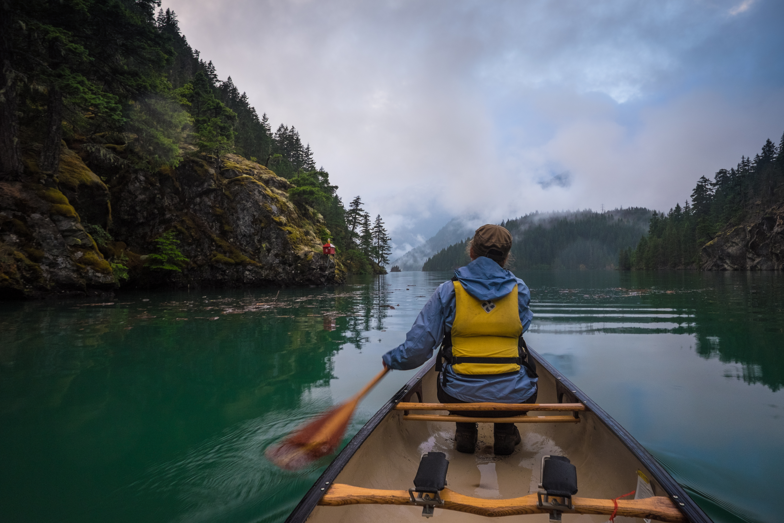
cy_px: 262
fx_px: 457
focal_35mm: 21
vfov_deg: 59.5
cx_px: 392
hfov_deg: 81.2
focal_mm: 14
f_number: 6.4
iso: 400
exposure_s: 1/30
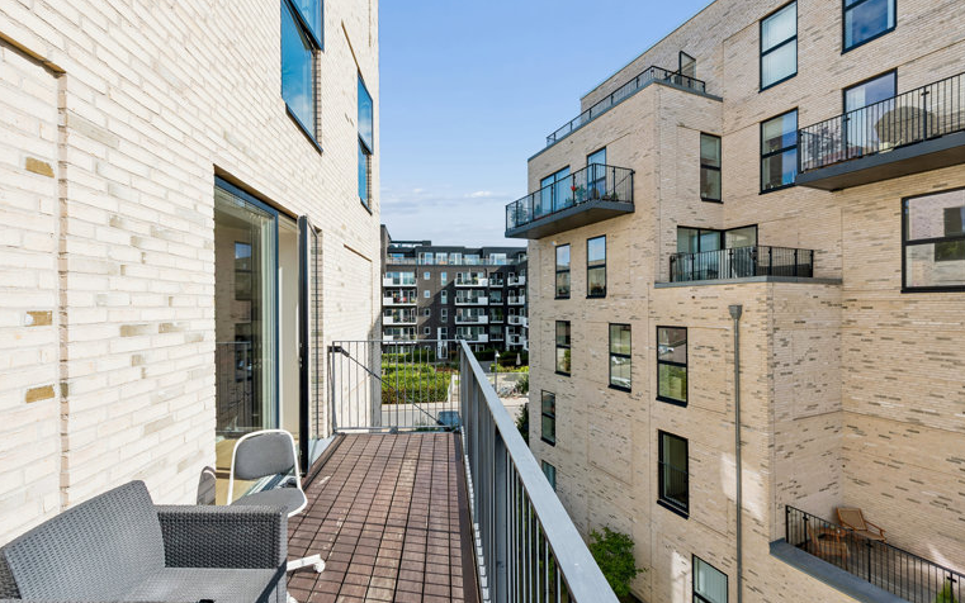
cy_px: 314
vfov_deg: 74.8
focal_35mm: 15
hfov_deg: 101.4
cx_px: 463
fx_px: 395
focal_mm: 14
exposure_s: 1/125
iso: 110
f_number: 13
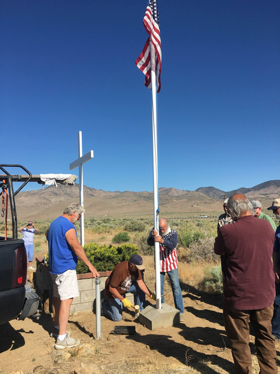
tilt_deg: +3.4
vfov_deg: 61.7
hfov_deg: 48.2
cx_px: 140
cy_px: 187
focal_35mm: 29
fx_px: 313
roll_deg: +1.6
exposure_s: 1/1832
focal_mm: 4.15
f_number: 2.2
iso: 25
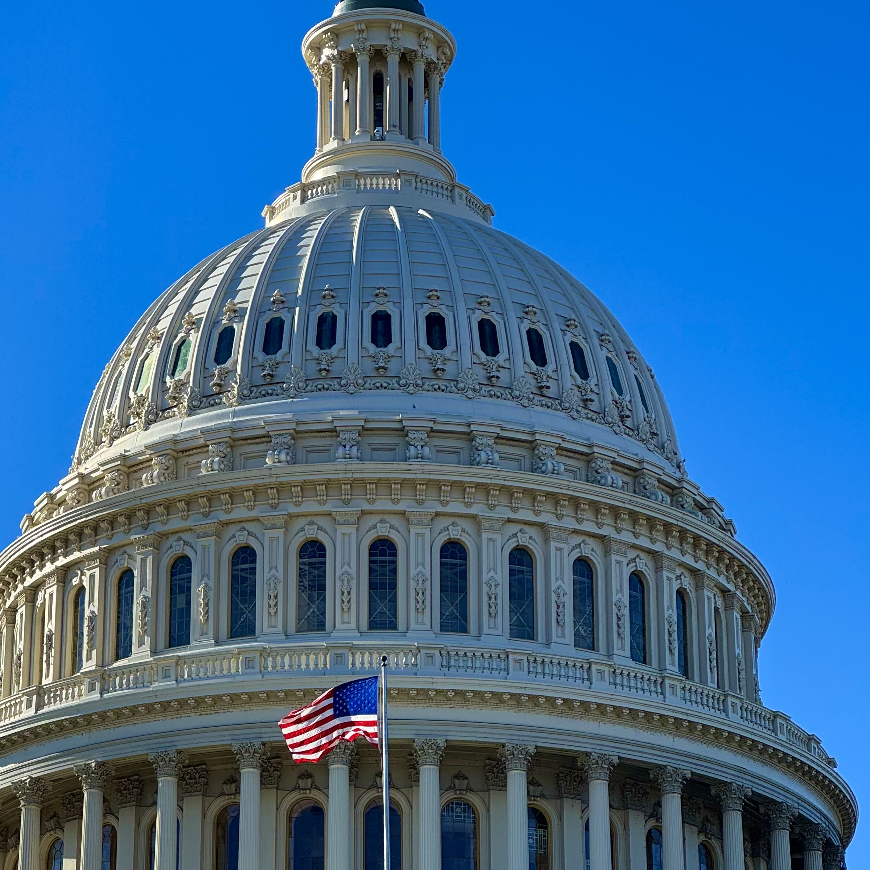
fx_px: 3298
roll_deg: -0.7
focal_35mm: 116
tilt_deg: +23.5
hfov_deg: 15.0
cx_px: 373
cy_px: 488
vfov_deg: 15.0
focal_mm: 9
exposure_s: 1/649
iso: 25
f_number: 2.8
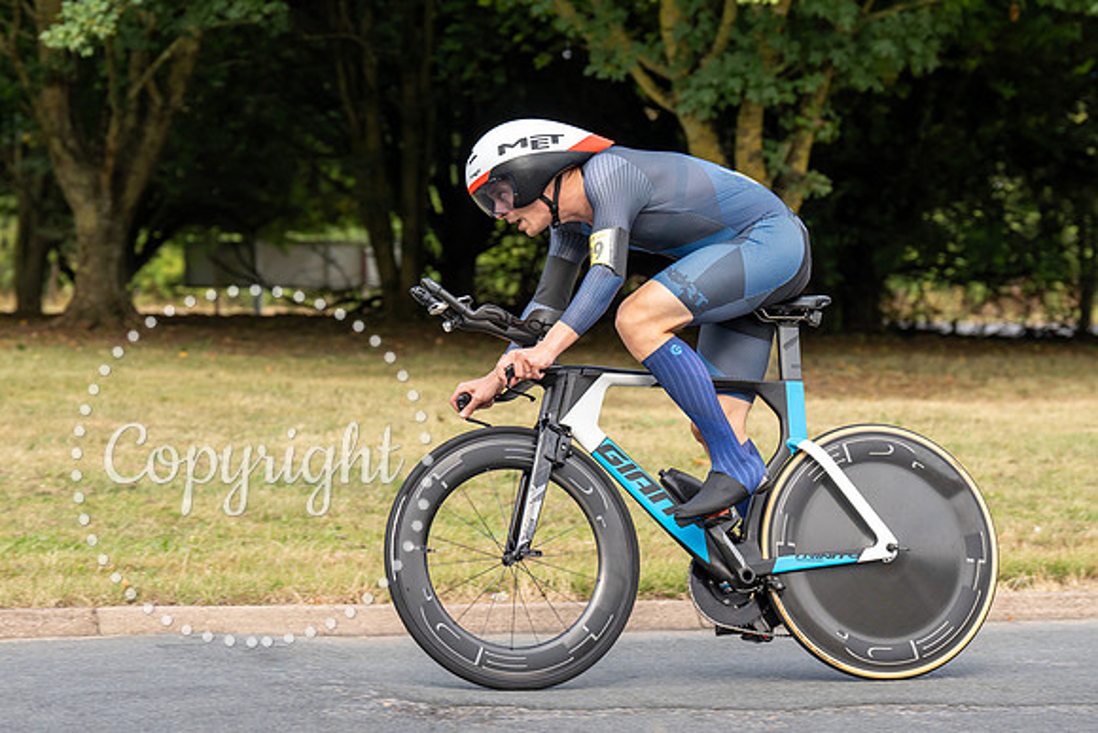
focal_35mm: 135
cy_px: 283
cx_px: 471
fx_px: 4121
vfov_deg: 10.2
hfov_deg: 15.2
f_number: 4
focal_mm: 103
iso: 400
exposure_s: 1/1000
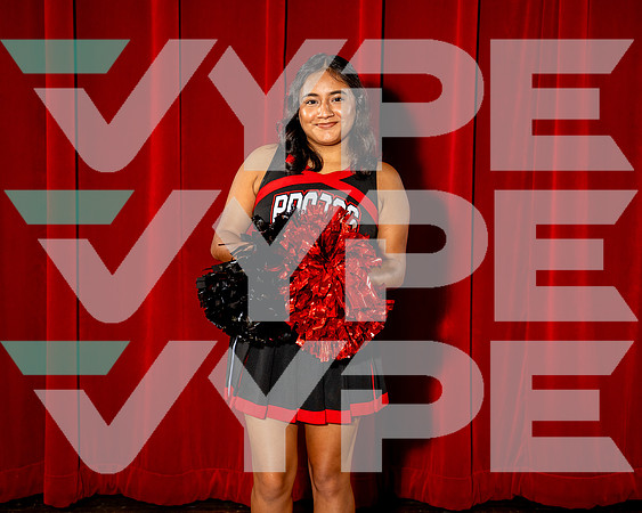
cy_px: 255
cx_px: 320
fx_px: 1550
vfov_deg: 18.8
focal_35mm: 82
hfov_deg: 23.4
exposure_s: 1/250
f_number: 4
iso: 640
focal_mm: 70
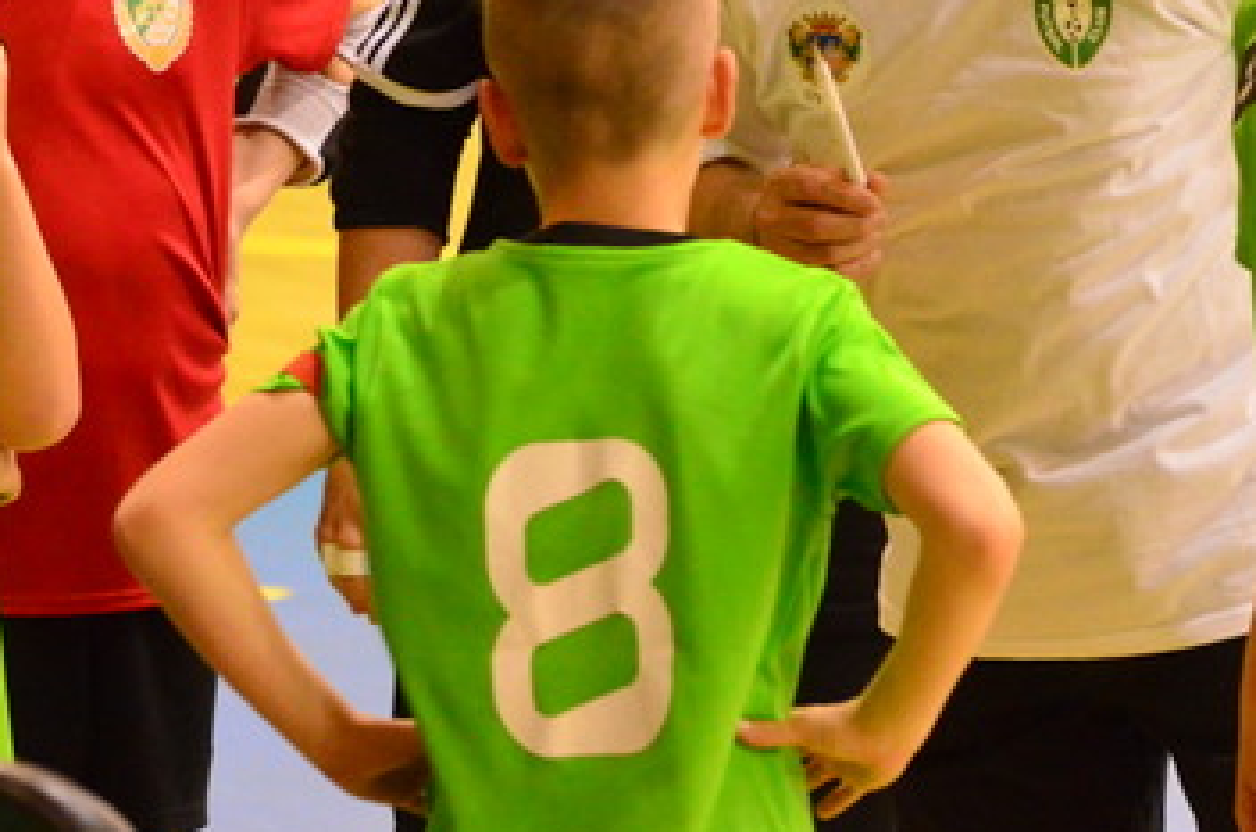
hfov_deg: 3.9
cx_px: 300
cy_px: 200
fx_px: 18419
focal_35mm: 529
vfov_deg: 2.6
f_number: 4.8
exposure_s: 1/125
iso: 4000
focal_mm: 155
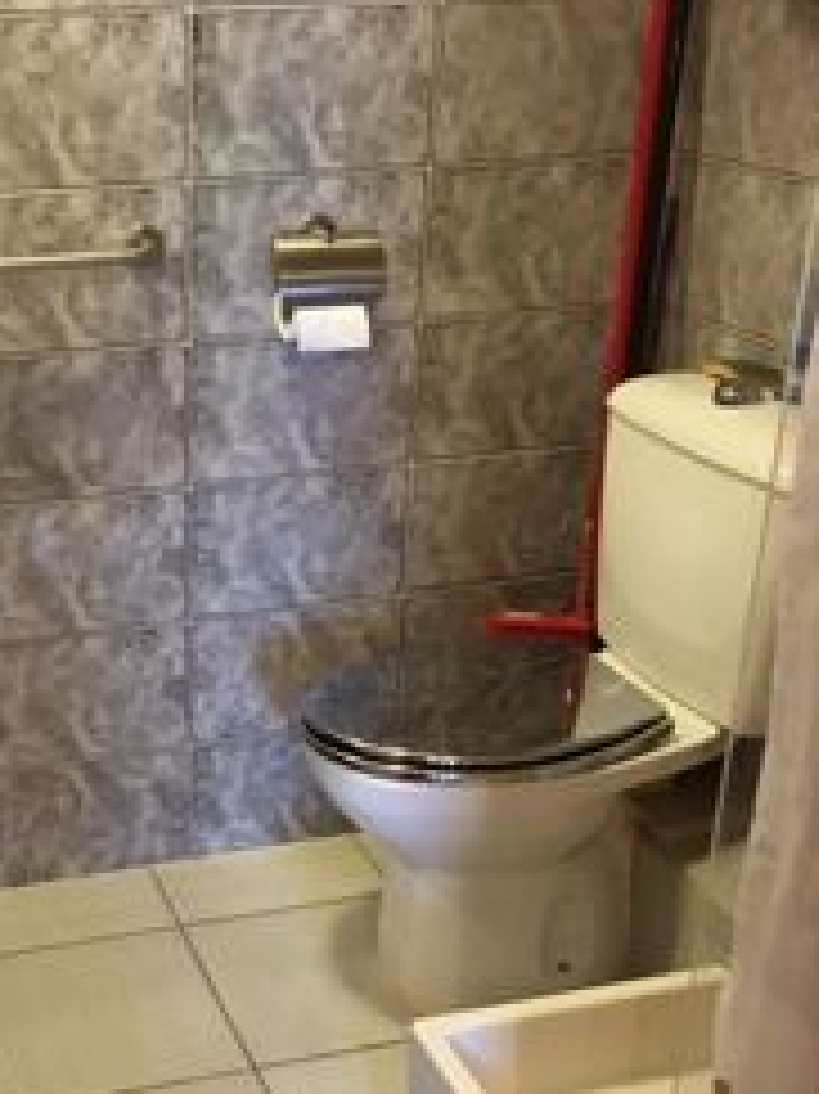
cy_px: 714
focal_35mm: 51
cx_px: 126
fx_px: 1610
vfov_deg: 37.2
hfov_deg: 27.8
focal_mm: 4.15
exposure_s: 1/17
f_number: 2.2
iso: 250
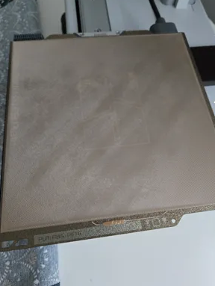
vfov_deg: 71.5
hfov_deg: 56.9
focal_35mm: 24
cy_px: 145
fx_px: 198
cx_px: 110
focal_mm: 5.4
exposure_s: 1/100
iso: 1600
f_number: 1.8
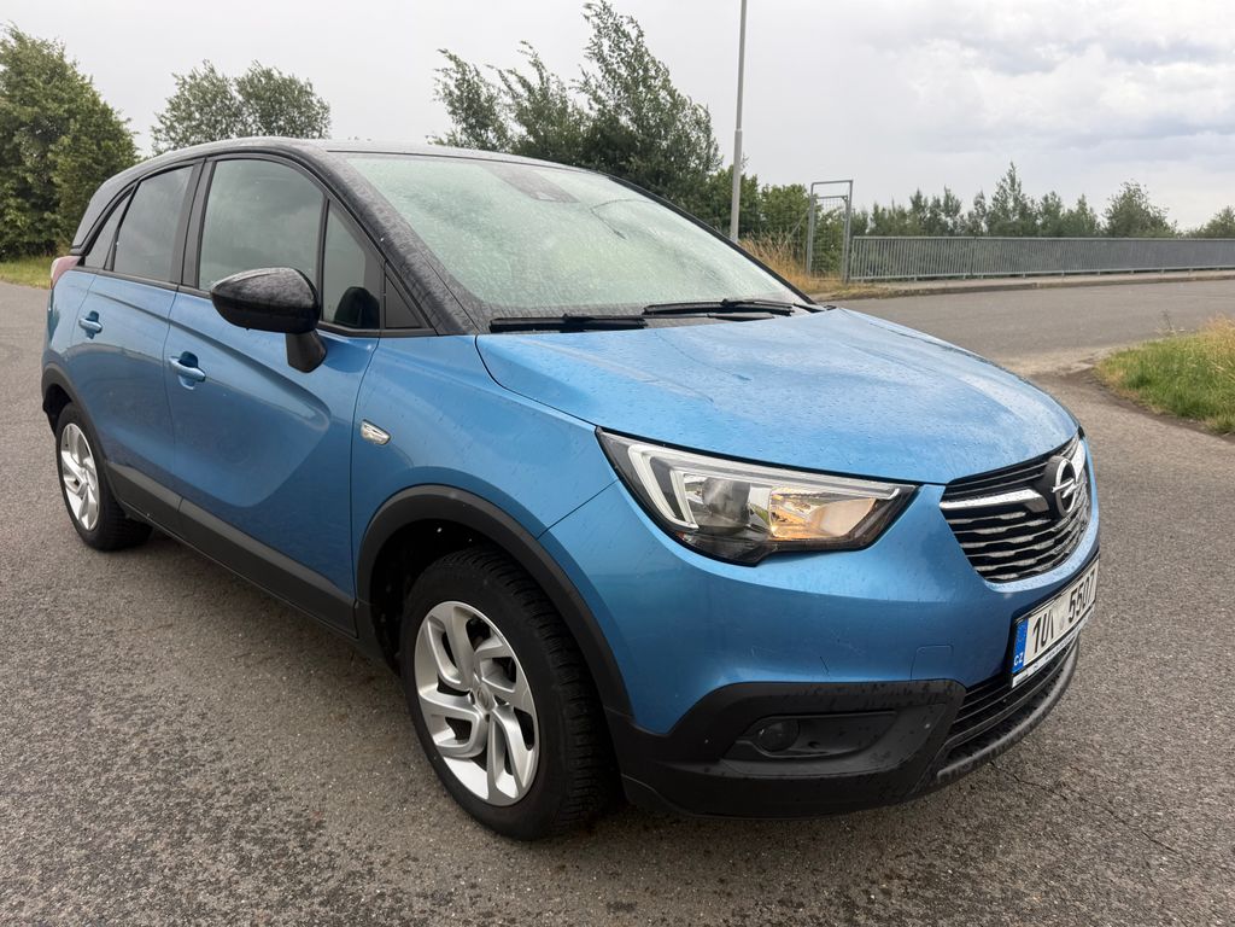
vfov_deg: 56.8
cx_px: 618
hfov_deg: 71.6
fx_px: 856
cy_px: 464
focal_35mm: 24
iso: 80
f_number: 1.78
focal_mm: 6.76
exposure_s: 1/735
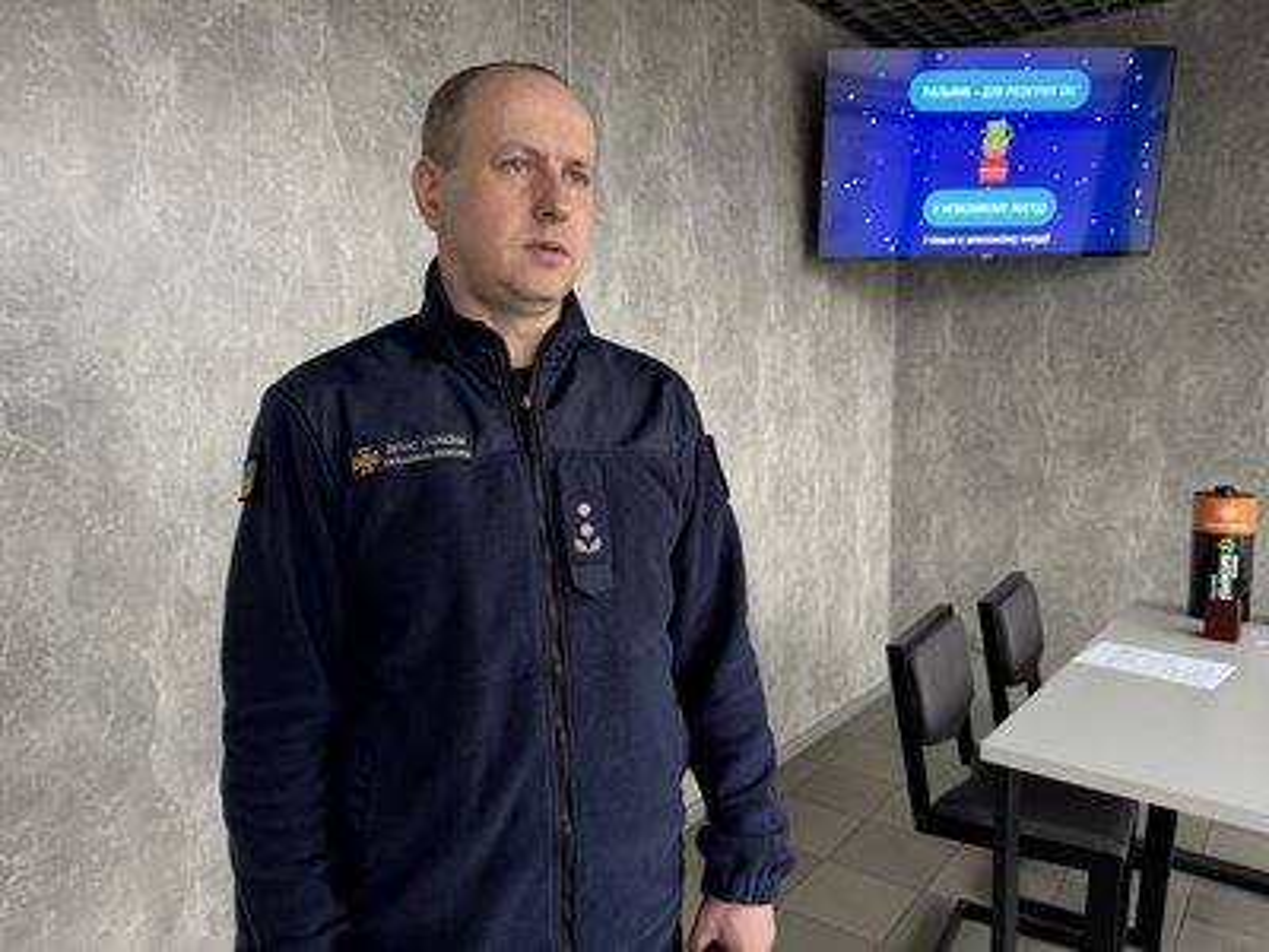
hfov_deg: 71.6
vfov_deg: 56.8
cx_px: 634
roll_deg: +0.9
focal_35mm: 24
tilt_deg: -6.7
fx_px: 880
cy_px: 476
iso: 160
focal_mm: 6.76
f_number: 1.78
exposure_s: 1/75
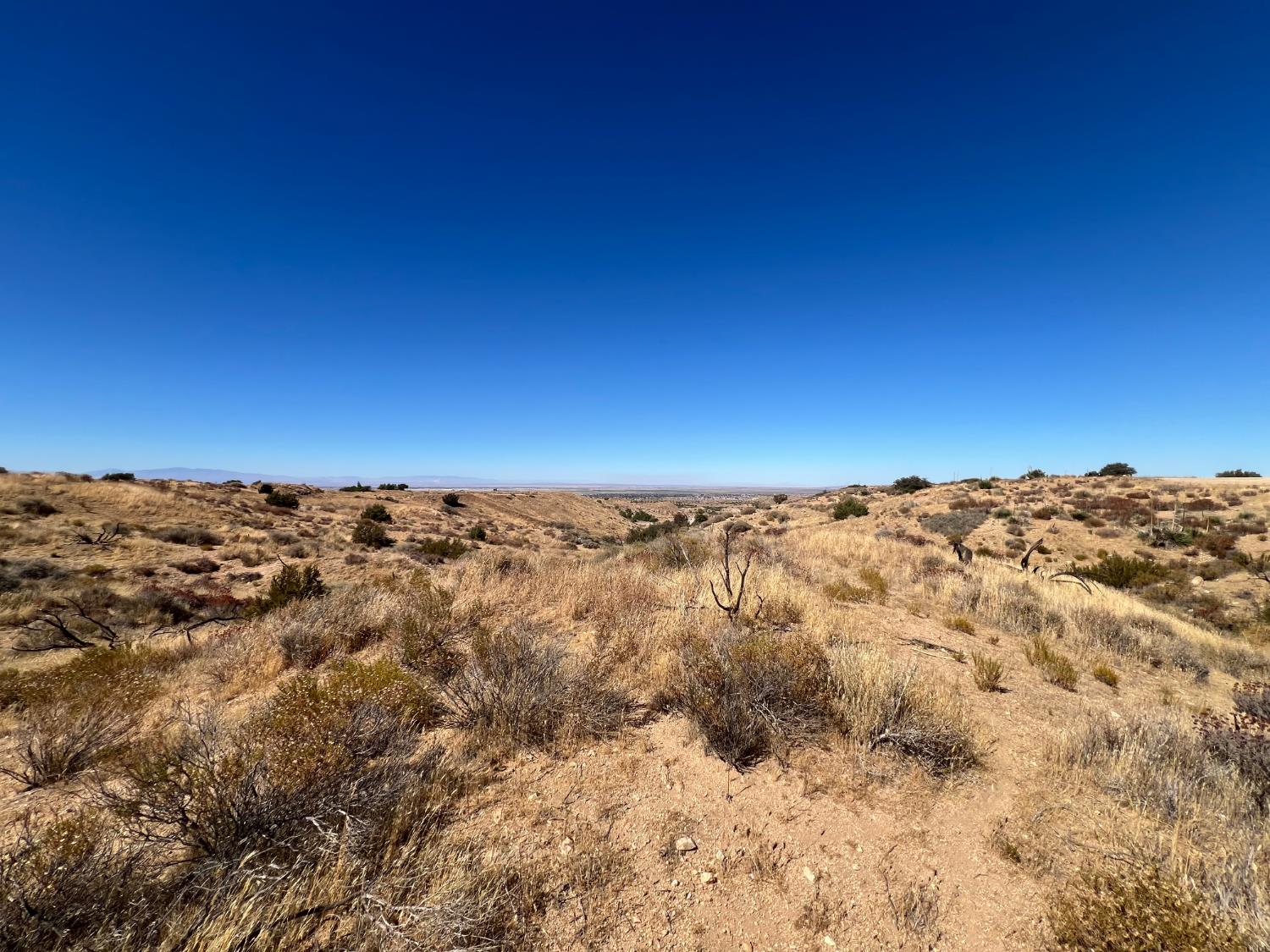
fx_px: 477
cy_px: 476
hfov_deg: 106.2
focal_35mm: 13
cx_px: 635
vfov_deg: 89.9
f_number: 1.8
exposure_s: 1/2660
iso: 32
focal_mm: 1.57
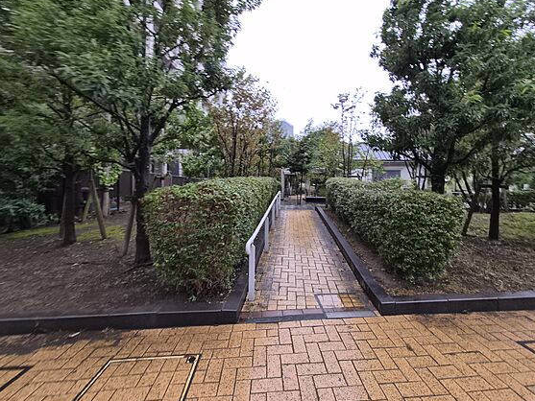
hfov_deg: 101.9
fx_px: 216
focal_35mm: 14
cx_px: 287
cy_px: 196
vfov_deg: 85.7
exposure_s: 1/50
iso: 40
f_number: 2.2
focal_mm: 1.7
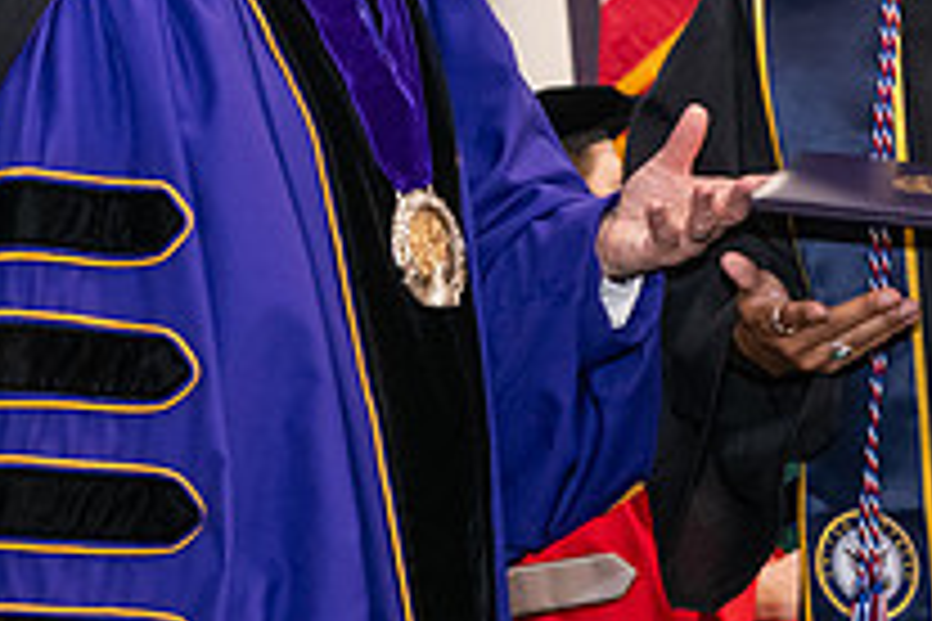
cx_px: 536
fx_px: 5074
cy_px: 25
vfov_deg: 7.0
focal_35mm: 196
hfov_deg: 10.5
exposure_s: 1/125
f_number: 5
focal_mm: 70
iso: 2500
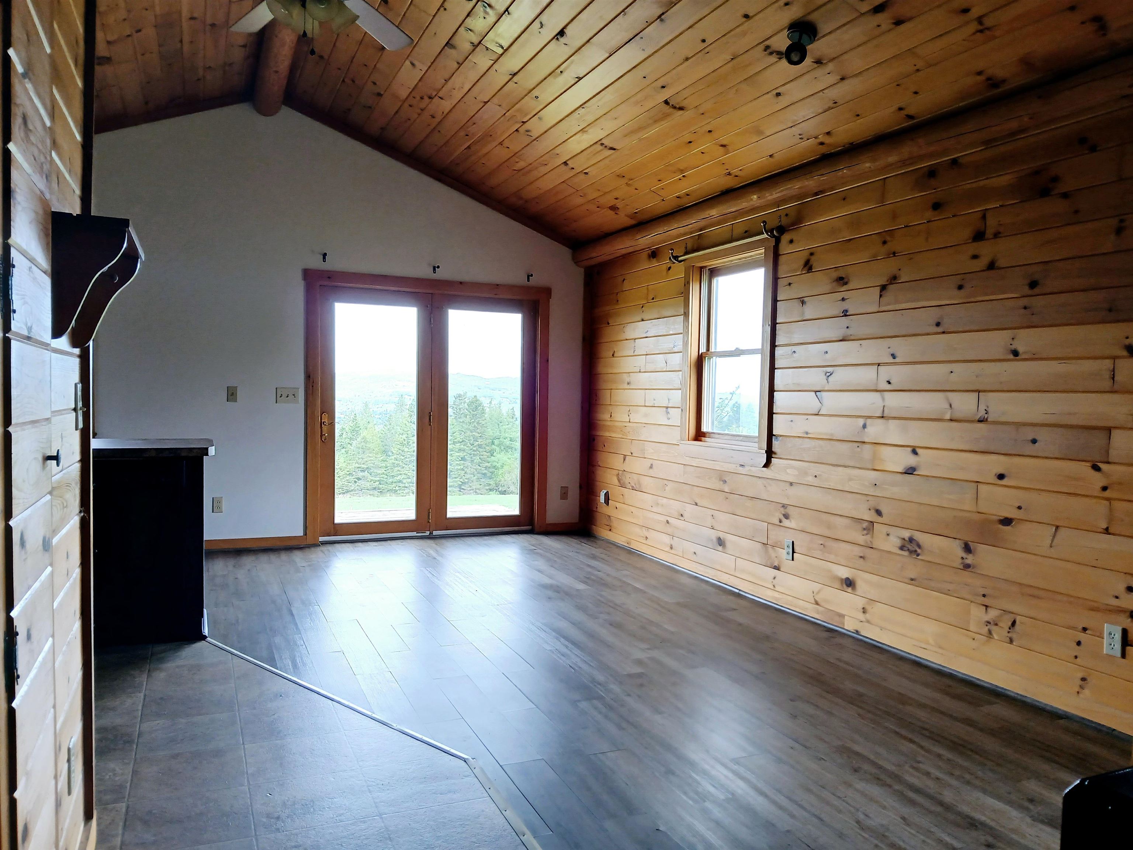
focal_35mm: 26
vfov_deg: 53.1
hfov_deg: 67.3
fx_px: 851
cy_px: 425
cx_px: 566
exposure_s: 1/60.2
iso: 80
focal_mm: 3.98
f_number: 1.8
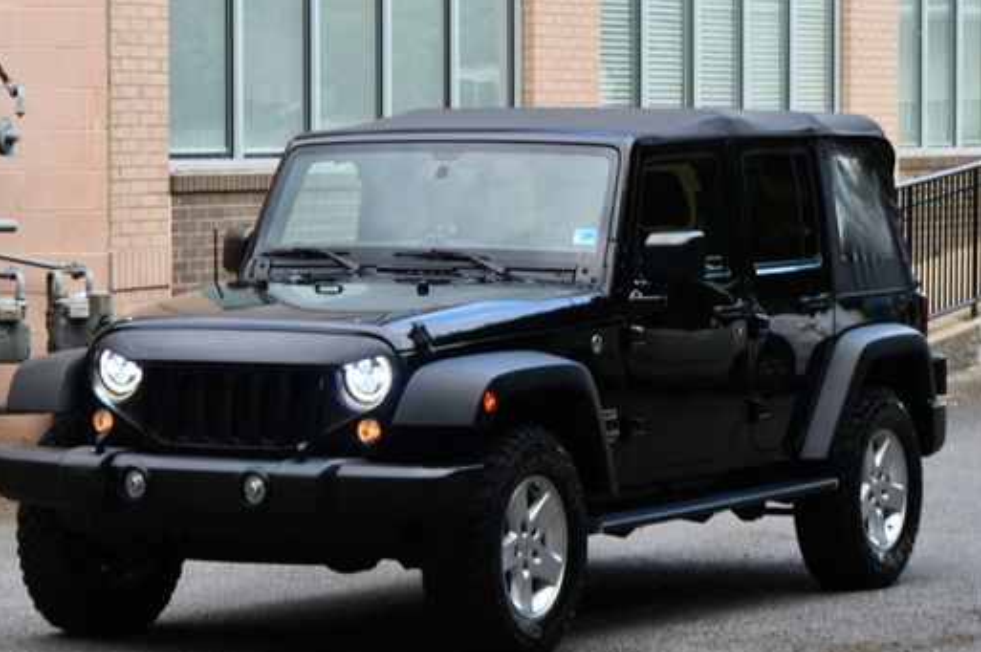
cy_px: 308
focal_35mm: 146
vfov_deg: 9.4
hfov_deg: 14.1
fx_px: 3975
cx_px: 453
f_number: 5.6
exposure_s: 1/250
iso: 360
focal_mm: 78
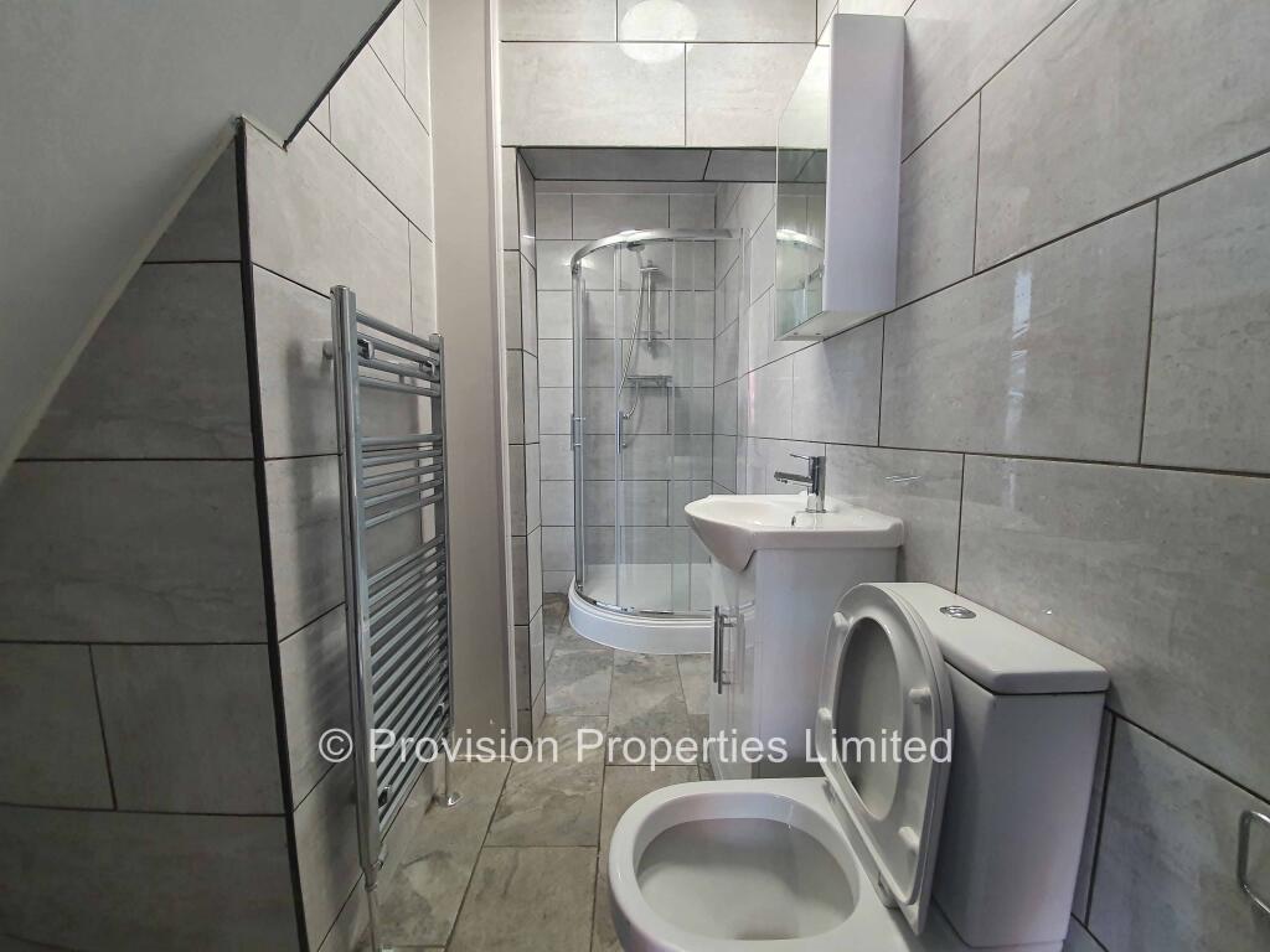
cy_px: 476
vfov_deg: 89.9
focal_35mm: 13
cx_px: 635
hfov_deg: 106.2
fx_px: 477
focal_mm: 1.8
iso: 250
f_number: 2.2
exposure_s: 1/50
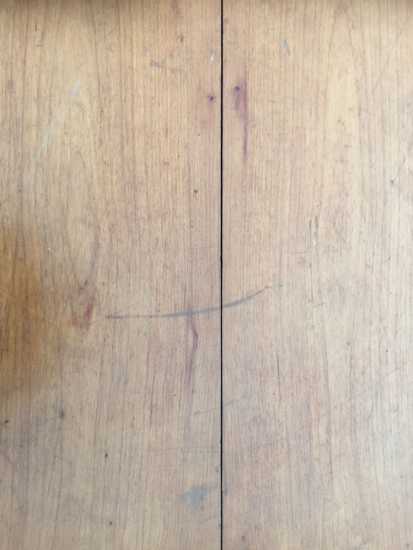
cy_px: 275
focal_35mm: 29
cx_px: 206
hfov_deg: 48.2
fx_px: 461
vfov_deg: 61.7
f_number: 2.2
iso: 32
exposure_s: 1/50
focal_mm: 4.15
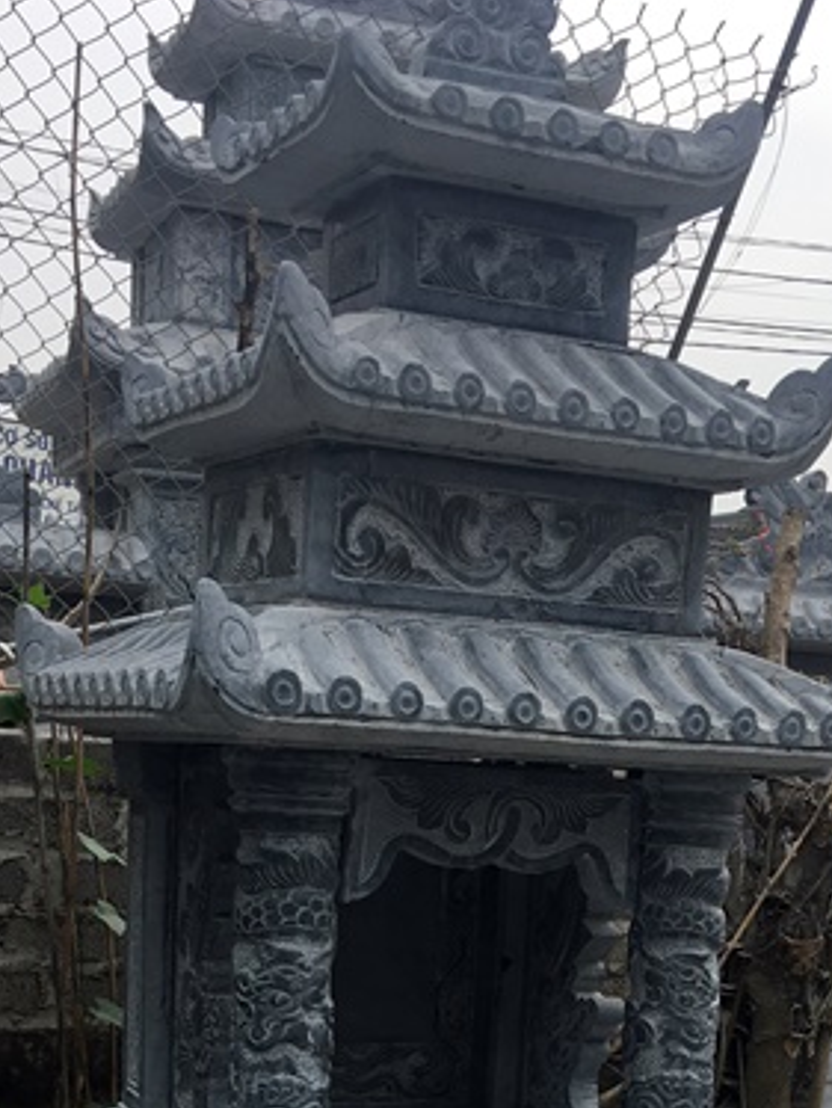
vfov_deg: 29.0
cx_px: 438
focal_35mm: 62
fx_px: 1985
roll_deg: -3.4
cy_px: 1138
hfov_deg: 23.7
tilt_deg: -10.0
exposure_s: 1/950
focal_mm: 4.15
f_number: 2.2
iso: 25
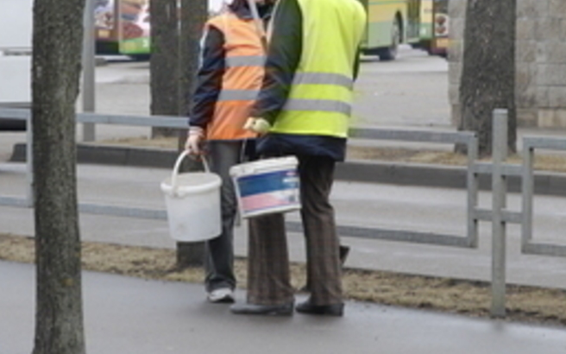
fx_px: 4381
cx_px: 223
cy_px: 141
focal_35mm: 284
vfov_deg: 4.6
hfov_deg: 7.4
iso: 400
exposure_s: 1/125
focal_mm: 95
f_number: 8
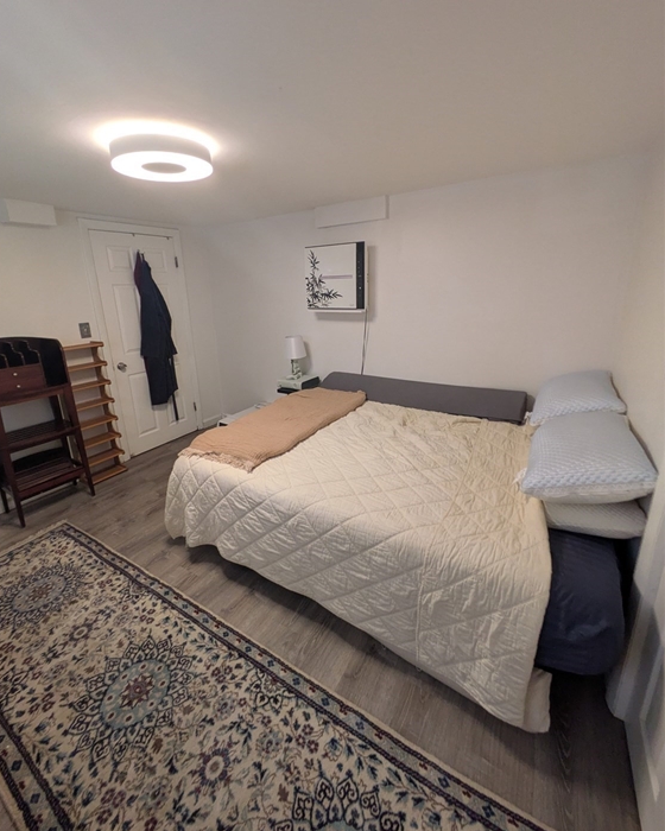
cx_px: 324
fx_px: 369
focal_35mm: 15
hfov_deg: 84.0
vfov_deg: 96.6
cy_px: 380
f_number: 2.2
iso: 83
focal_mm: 1.83
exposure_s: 1/40
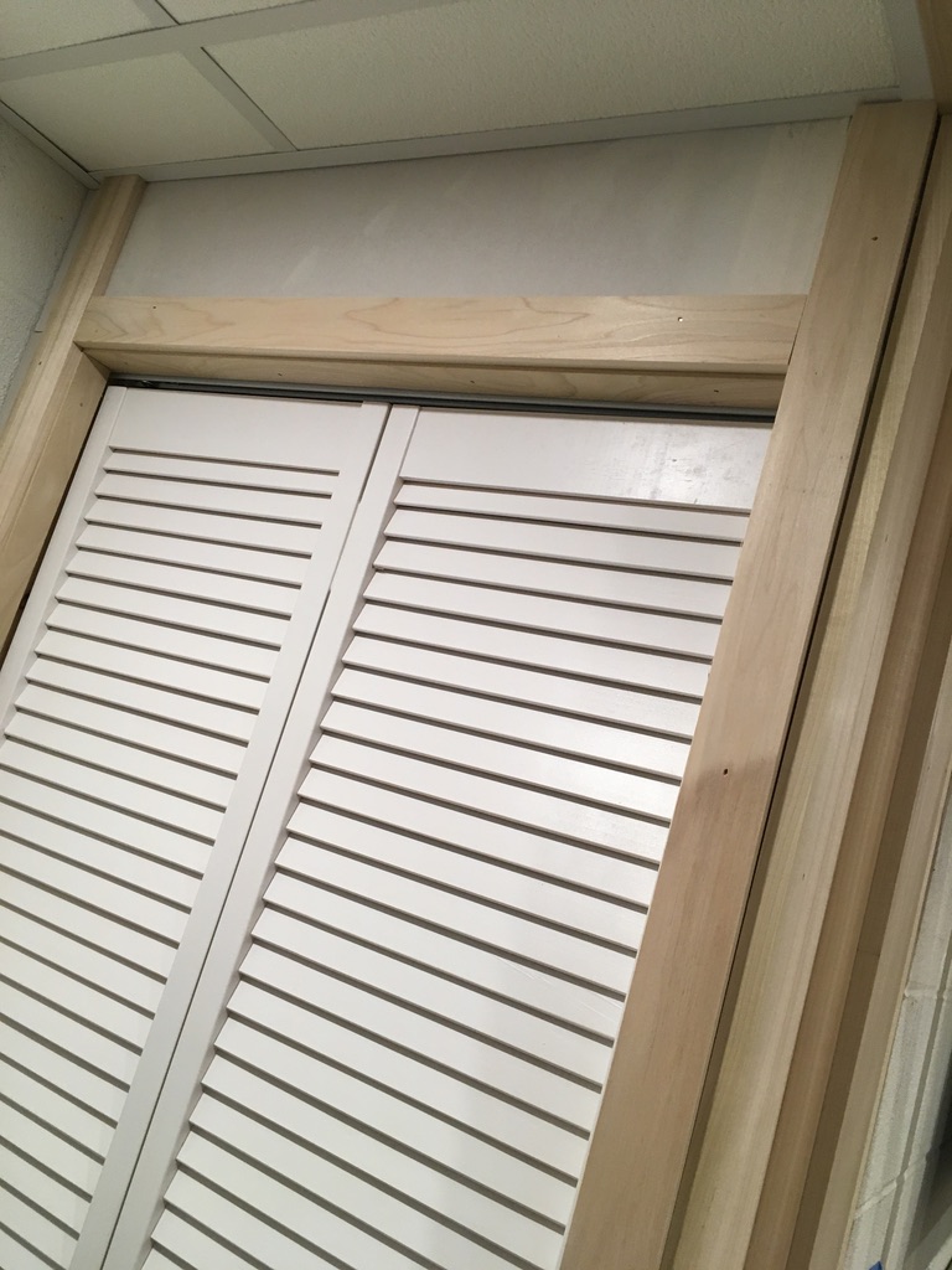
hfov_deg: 48.2
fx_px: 1063
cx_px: 476
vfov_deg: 61.7
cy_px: 635
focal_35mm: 29
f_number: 2.2
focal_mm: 4.15
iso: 40
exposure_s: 1/30
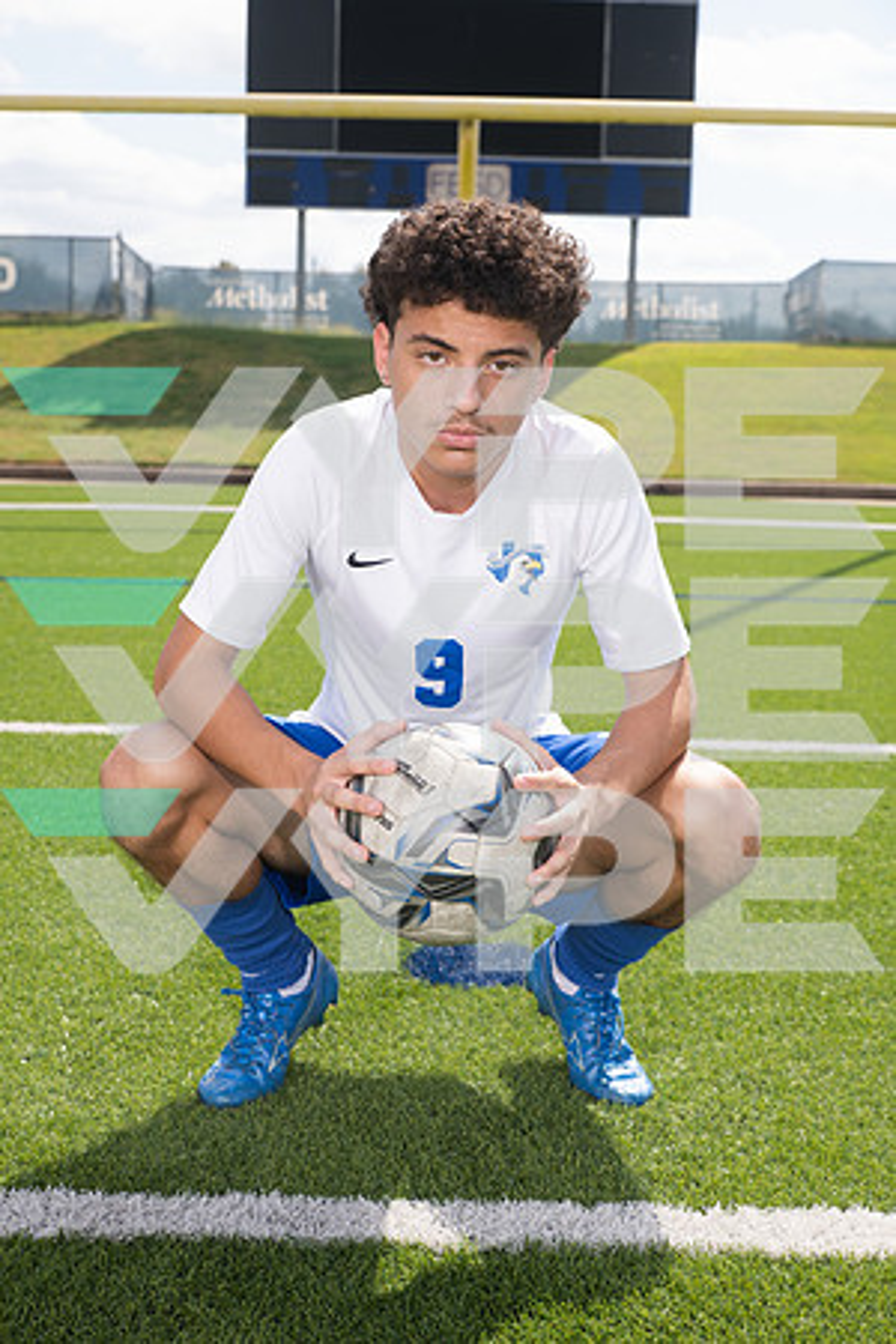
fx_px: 1867
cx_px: 448
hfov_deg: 27.0
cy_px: 672
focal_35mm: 50
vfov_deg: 39.6
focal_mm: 50
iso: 125
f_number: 7.1
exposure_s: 1/400
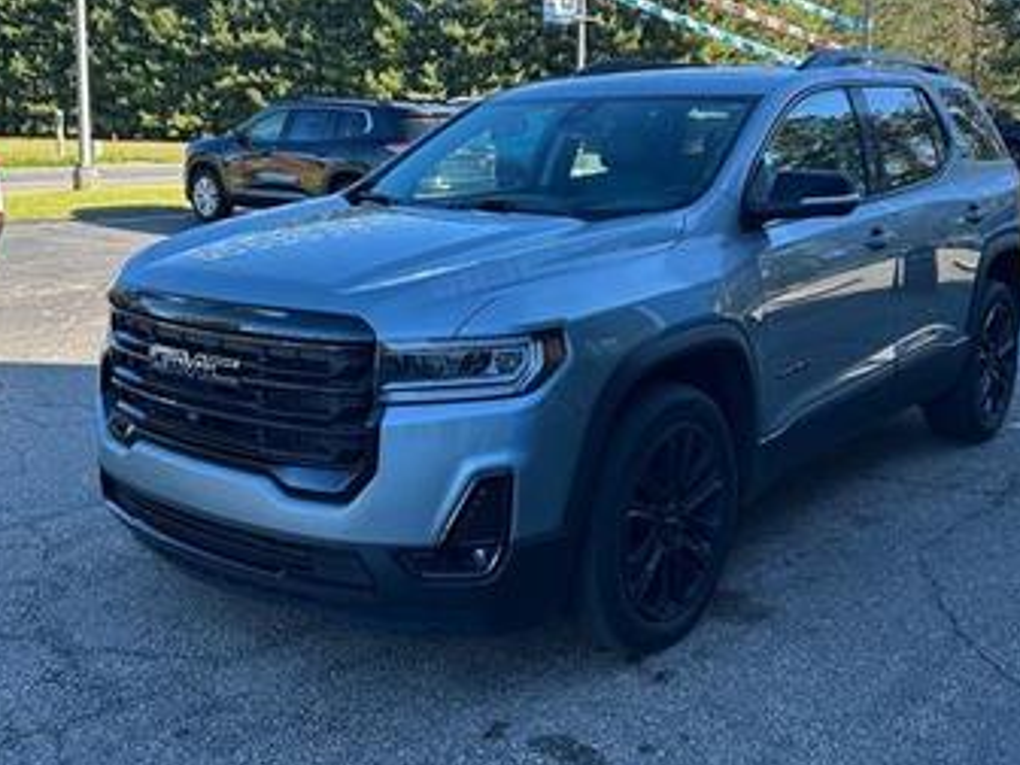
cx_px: 483
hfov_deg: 47.8
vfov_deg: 36.7
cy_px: 298
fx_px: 1149
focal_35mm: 39
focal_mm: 5.7
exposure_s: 1/581
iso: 50
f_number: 1.5
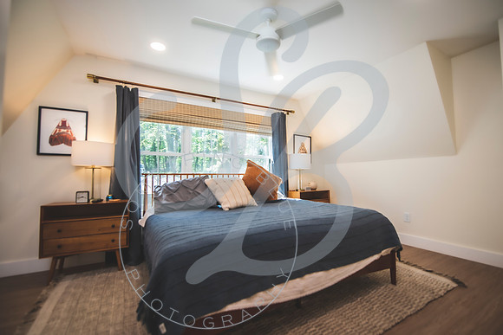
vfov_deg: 76.8
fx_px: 212
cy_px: 167
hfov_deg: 99.7
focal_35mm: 15
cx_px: 263
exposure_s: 1/125
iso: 250
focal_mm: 14
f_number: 2.8
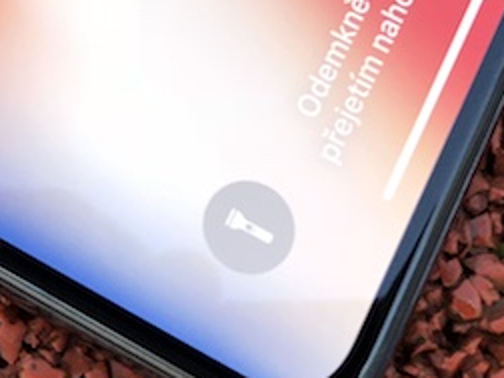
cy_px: -170
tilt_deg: -72.0
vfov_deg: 12.7
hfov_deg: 16.8
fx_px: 1616
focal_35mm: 111
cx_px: -130
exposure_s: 1/100
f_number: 1.8
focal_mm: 3.99
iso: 64
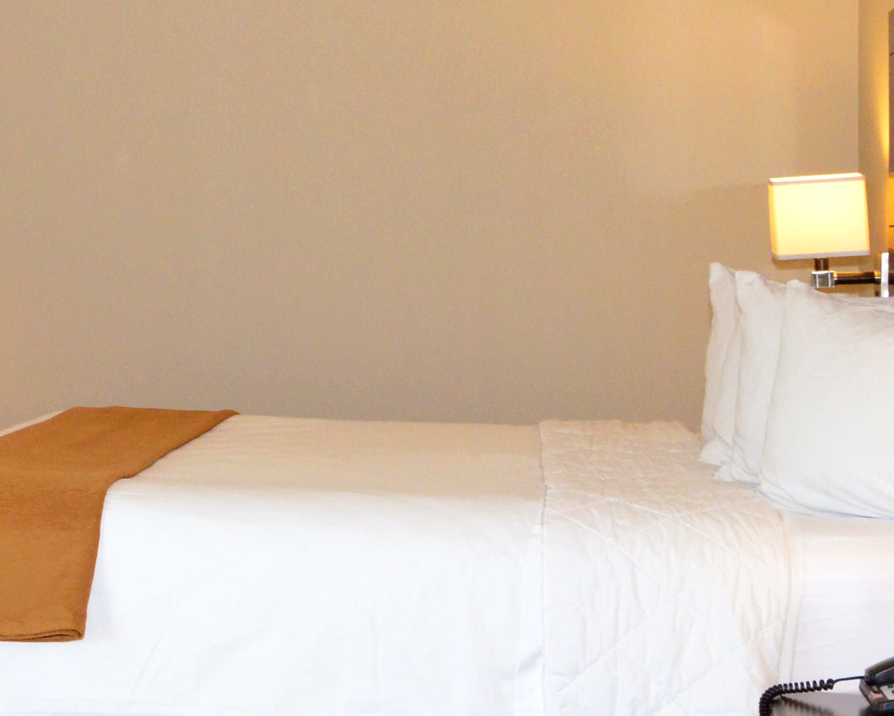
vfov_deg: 21.2
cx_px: -136
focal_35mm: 72
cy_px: 264
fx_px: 1905
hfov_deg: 24.3
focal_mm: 18
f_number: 10
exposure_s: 1/200
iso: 3200
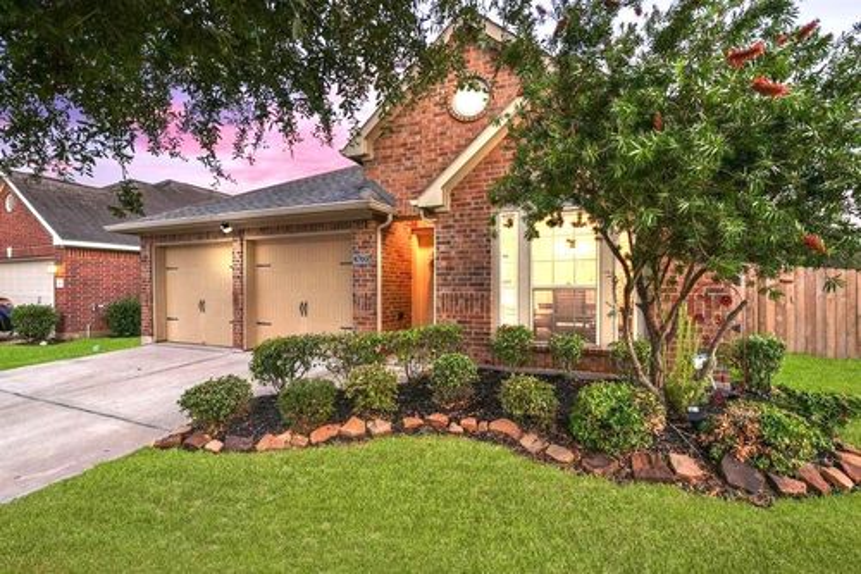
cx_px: 430
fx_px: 383
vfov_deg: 73.7
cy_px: 287
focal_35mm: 16
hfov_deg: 96.8
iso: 160
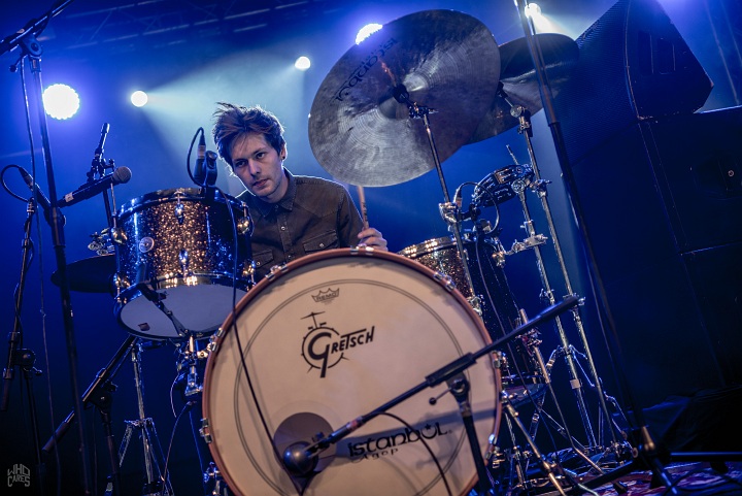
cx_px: 371
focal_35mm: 52
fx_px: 1072
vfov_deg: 26.0
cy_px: 248
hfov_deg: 38.2
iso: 400
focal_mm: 52
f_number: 2.8
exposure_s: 1/125
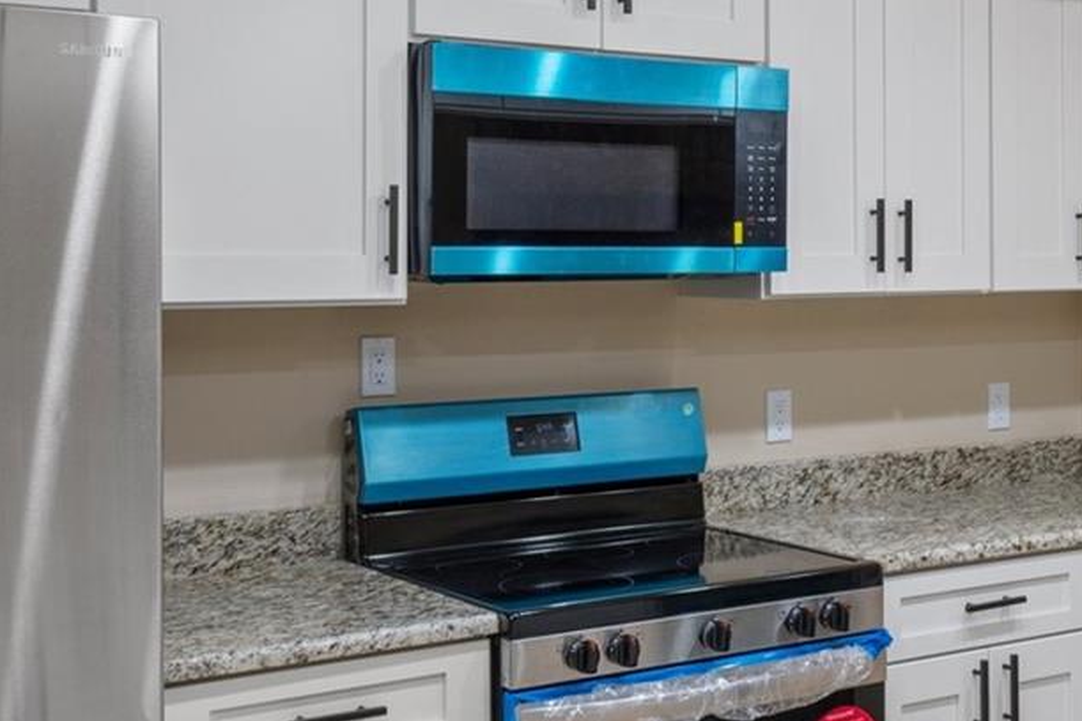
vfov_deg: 24.5
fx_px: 1653
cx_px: 719
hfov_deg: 35.9
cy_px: 250
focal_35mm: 55
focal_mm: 14
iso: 320
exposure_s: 1/1.25
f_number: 8
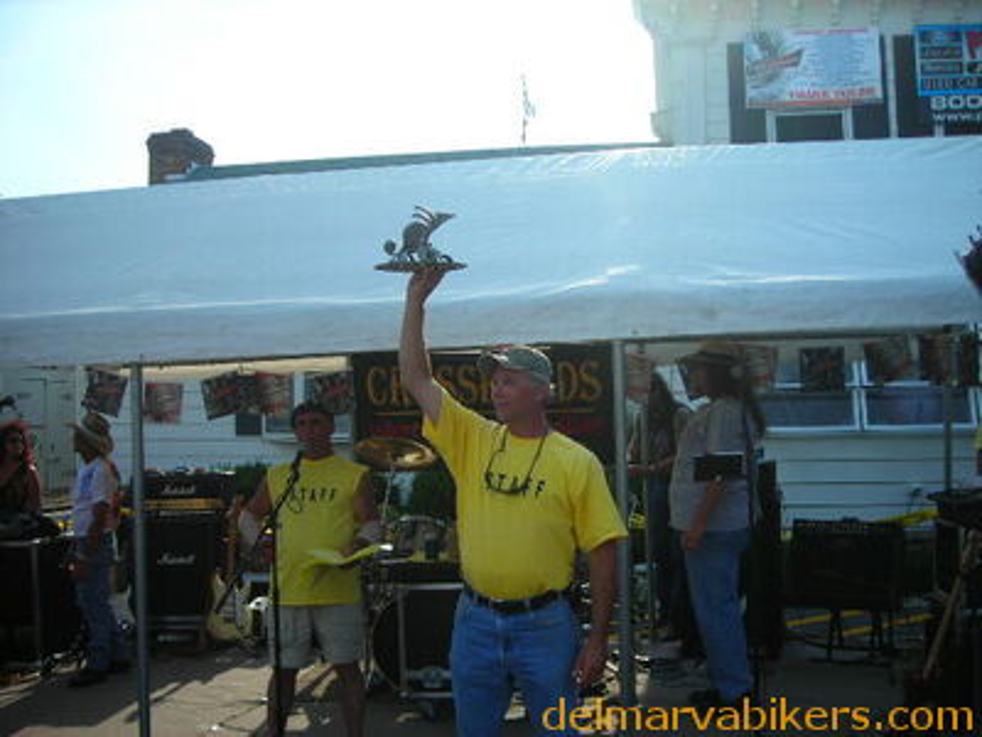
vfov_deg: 37.7
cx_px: 491
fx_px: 1078
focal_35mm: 38
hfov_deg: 49.0
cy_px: 368
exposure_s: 1/526
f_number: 3.2
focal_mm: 6.3
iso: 50
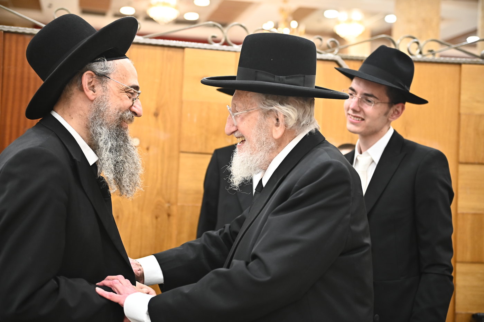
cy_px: 161
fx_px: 672
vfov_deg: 27.0
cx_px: 242
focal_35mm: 50
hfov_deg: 39.6
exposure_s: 1/200
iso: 1600
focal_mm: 50
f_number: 2.8
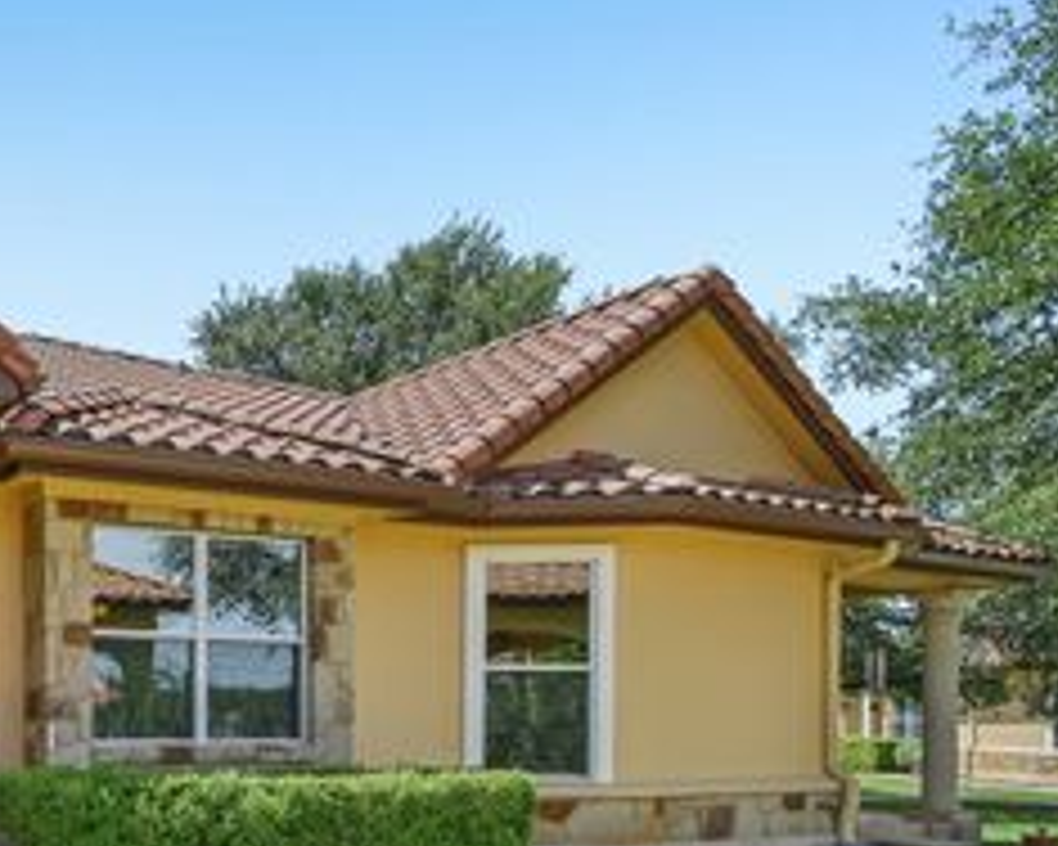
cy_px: 659
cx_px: -32
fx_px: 939
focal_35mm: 30
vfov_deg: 46.3
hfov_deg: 47.3
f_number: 7.1
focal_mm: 10
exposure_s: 1/1000
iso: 400
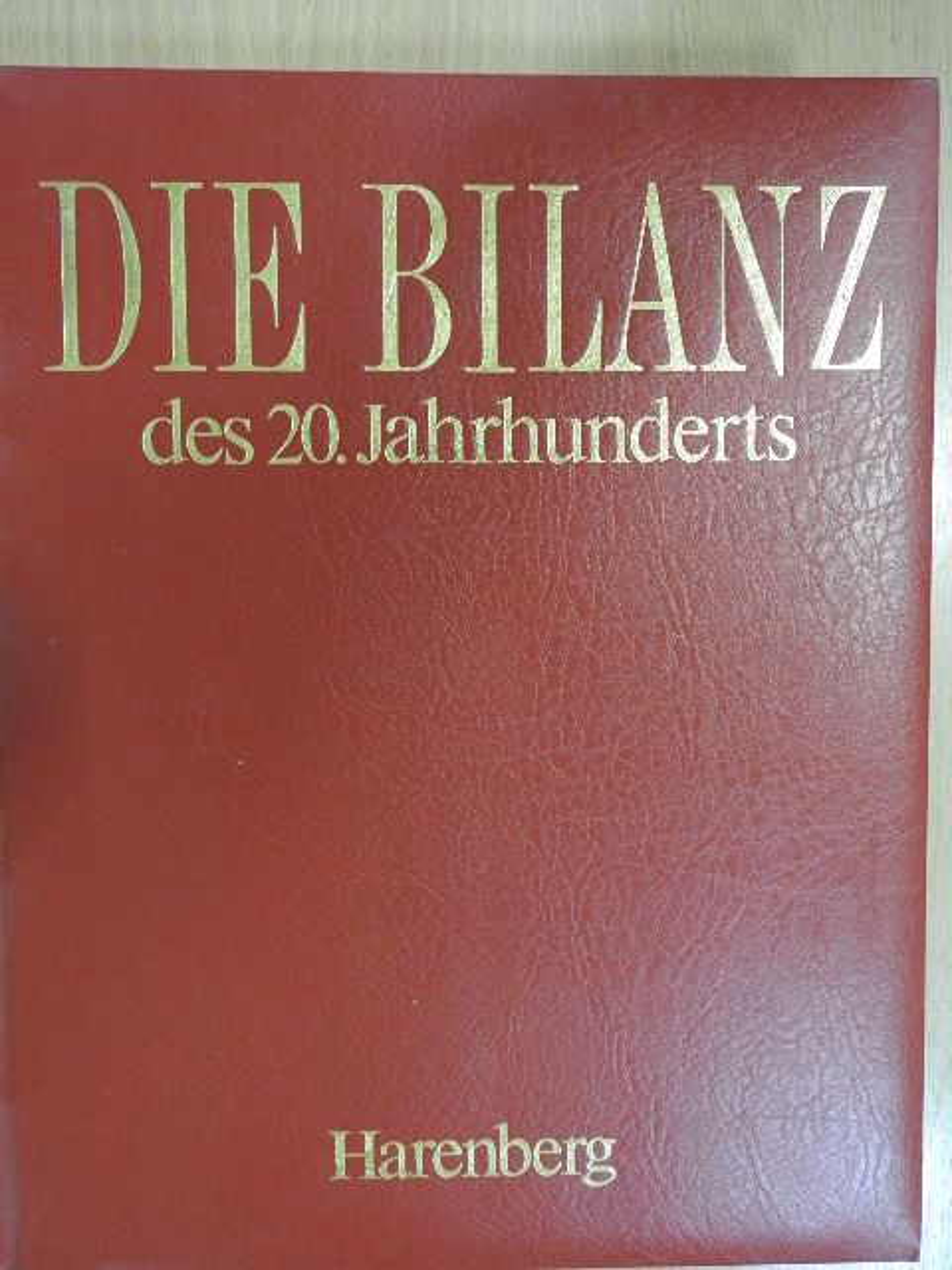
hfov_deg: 49.7
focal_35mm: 28
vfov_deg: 63.4
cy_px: 635
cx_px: 476
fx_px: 1027
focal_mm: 5
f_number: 3.5
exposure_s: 1/13
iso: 400
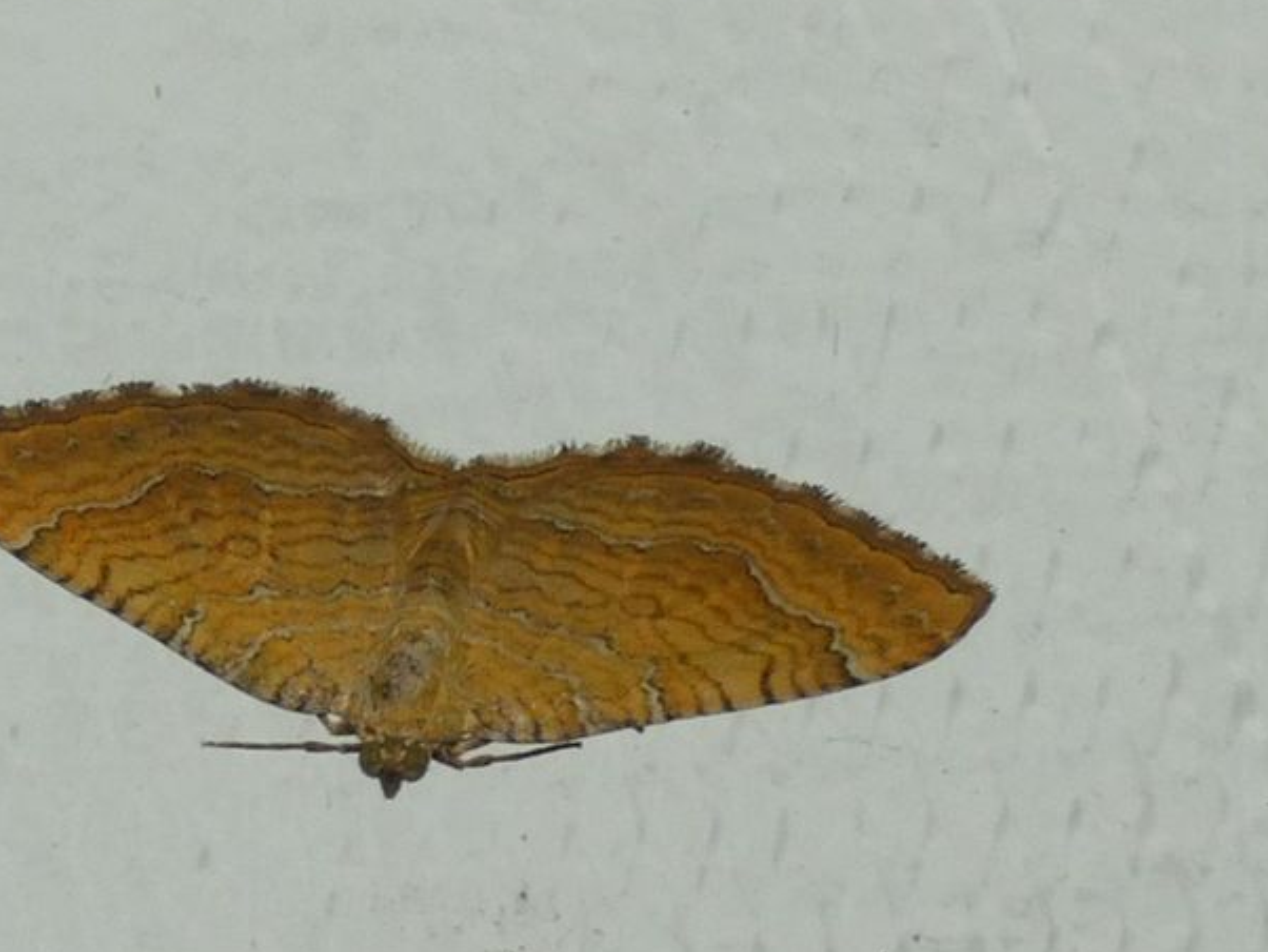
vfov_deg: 8.4
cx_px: 405
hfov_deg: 11.2
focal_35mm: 177
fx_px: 6486
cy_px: 575
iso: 80
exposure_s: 1/100
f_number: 5.2
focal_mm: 22.4
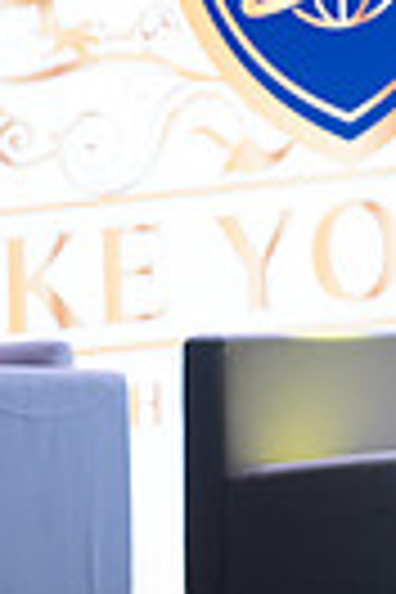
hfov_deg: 5.7
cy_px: -205
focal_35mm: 219
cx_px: 1296
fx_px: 3613
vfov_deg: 9.2
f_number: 4.5
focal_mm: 50
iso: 1600
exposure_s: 1/125
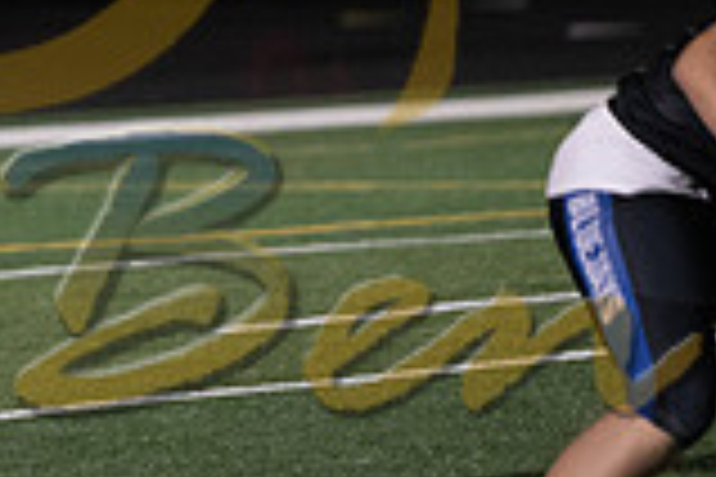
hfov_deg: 3.5
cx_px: -99
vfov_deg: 2.4
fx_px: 11594
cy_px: -56
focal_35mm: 583
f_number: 2.8
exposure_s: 1/1250
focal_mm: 160
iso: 5000
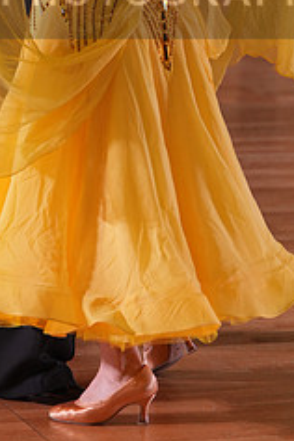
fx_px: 2756
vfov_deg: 9.1
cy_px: -22
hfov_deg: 6.1
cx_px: 114
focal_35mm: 225
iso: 1000
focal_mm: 92
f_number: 2.8
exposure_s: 1/500
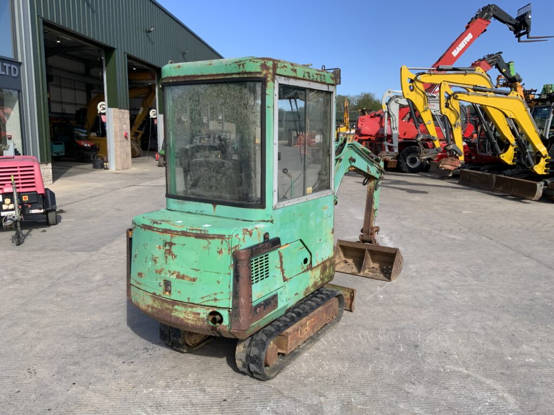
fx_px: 464
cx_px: 277
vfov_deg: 48.2
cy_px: 208
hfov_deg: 61.7
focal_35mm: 29
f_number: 1.8
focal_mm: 3
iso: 16
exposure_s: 1/1250
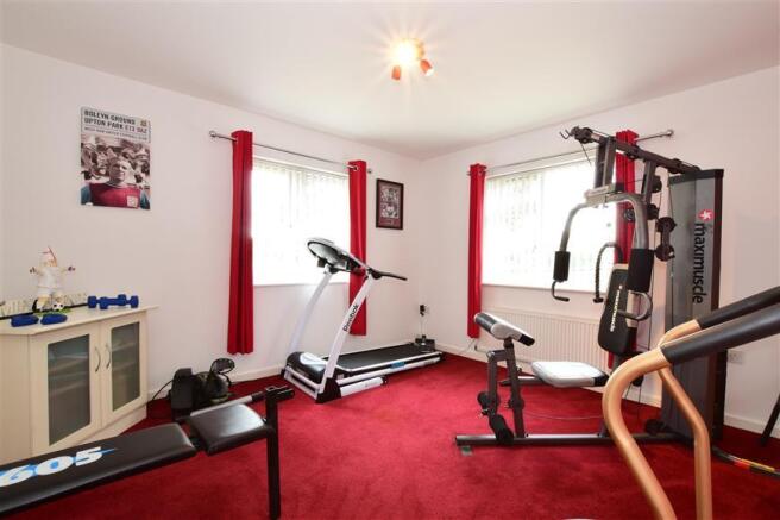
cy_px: 260
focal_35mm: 15
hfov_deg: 100.4
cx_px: 390
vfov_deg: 77.3
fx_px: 325
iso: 500
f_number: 18
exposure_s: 1/2
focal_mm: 10
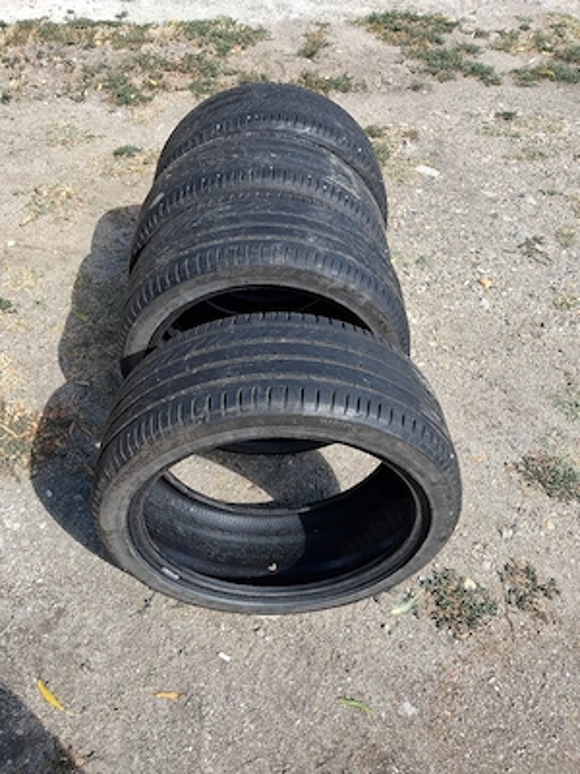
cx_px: 290
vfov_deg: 65.3
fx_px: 603
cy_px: 387
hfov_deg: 51.4
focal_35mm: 27
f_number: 1.8
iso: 20
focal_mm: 4
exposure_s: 1/227
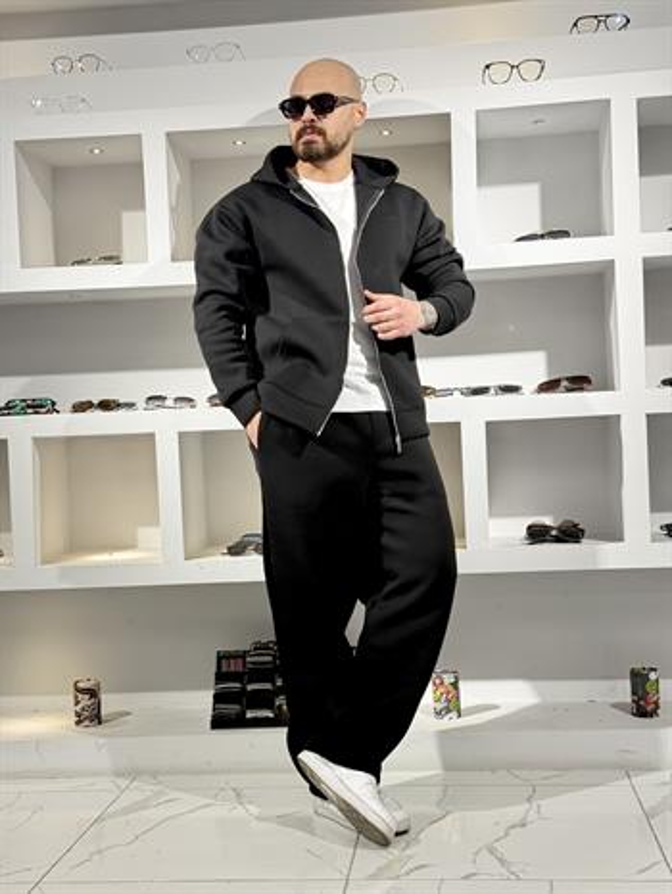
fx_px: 1241
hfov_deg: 30.3
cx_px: 336
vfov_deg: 39.6
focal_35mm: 48
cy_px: 447
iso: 125
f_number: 1.78
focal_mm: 6.76
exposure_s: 1/100
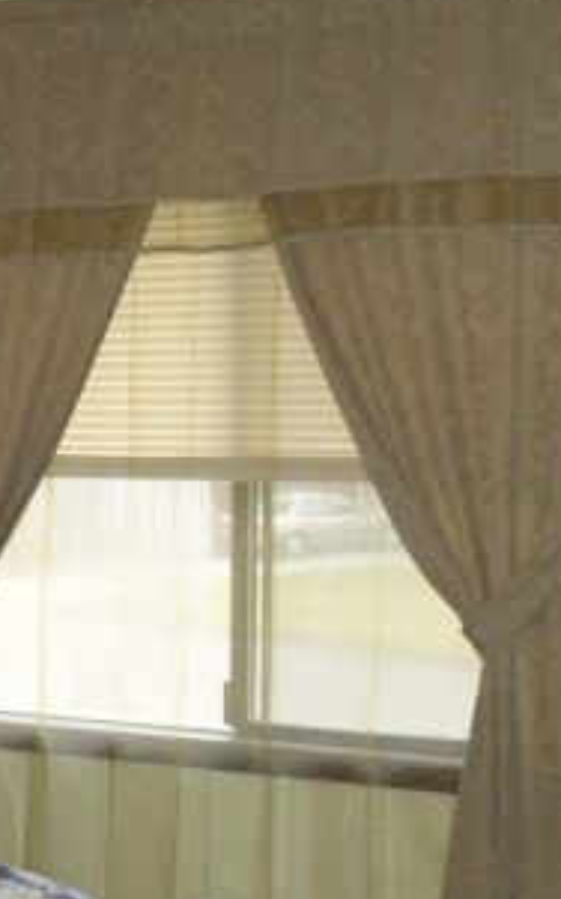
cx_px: -110
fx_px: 2154
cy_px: 672
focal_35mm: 88
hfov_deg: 14.4
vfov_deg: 23.3
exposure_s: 1/60
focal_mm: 6.9
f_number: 3.9
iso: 320
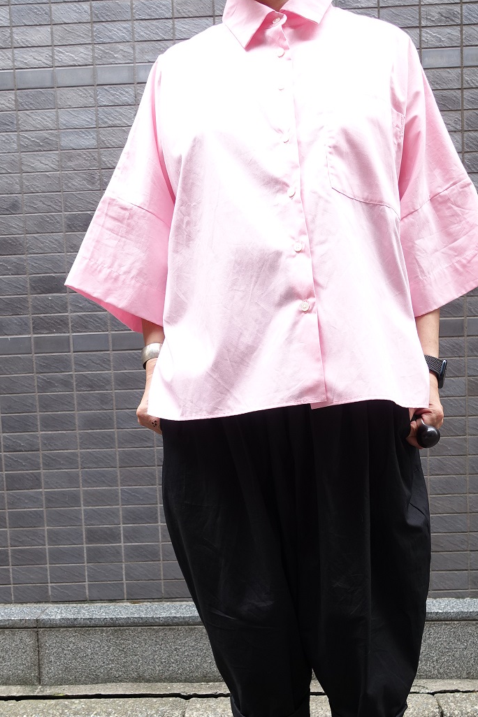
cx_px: 284
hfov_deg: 40.9
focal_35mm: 32
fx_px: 637
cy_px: 462
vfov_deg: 57.7
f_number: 2.8
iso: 125
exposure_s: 1/30
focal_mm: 8.8
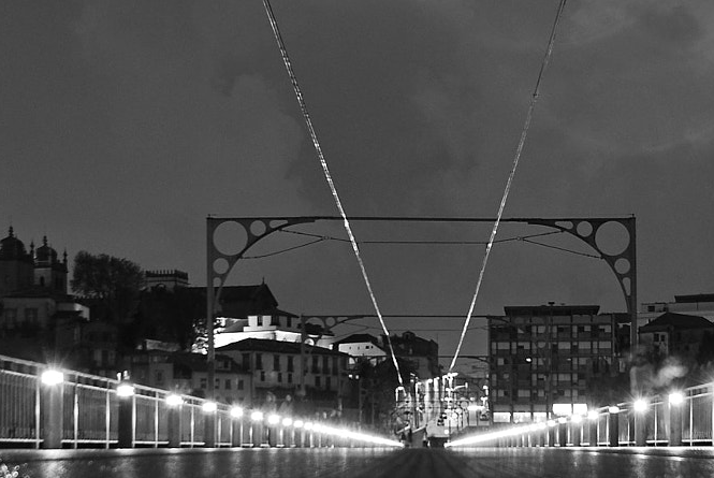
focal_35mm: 65
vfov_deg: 20.7
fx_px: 1291
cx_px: 434
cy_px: 394
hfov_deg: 30.8
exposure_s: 1
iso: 200
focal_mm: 18
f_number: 3.5
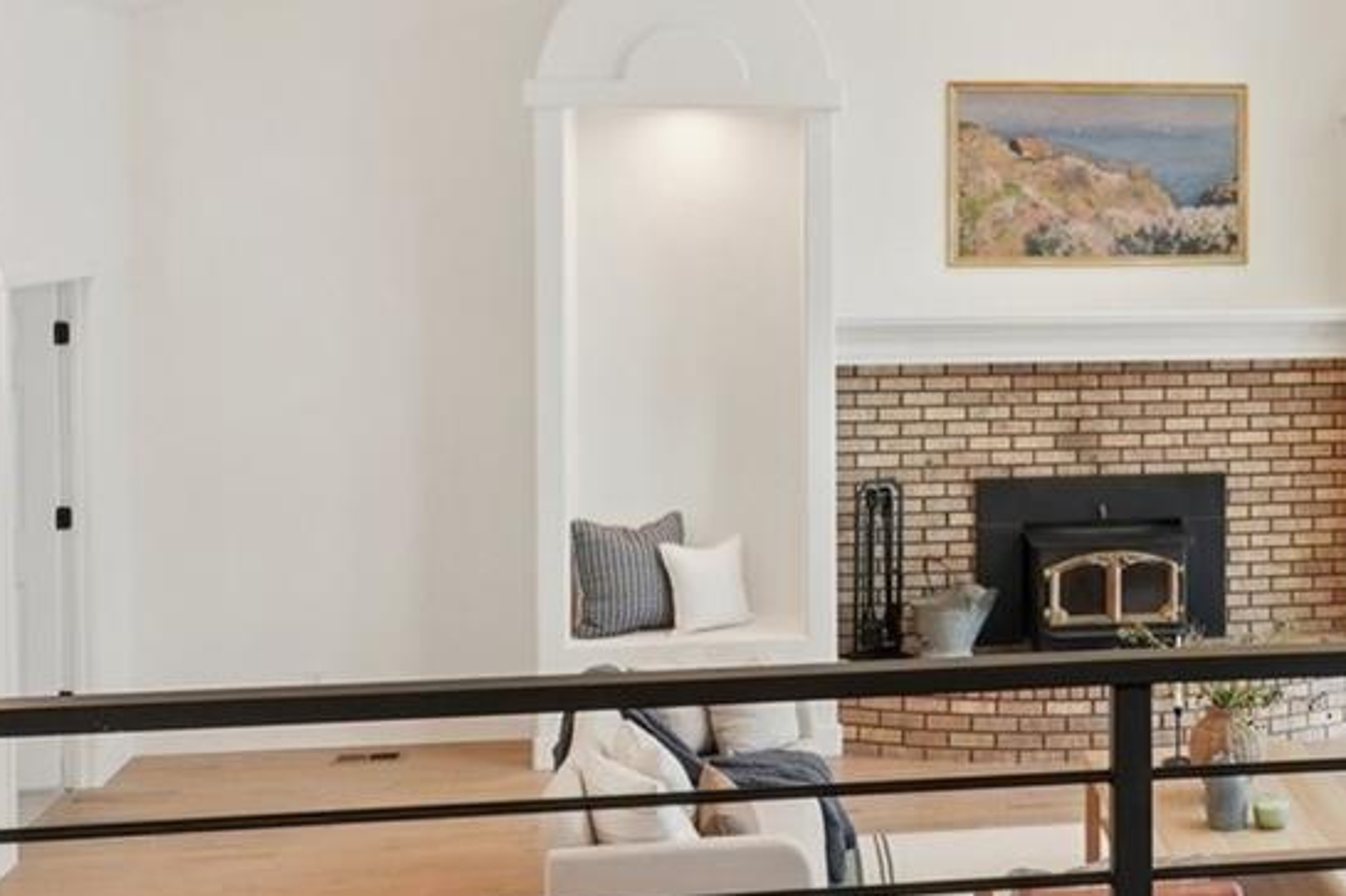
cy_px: 526
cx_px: 1131
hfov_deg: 38.7
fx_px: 1812
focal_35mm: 48
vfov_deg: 27.8
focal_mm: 11
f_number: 8
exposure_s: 1/30
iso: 320
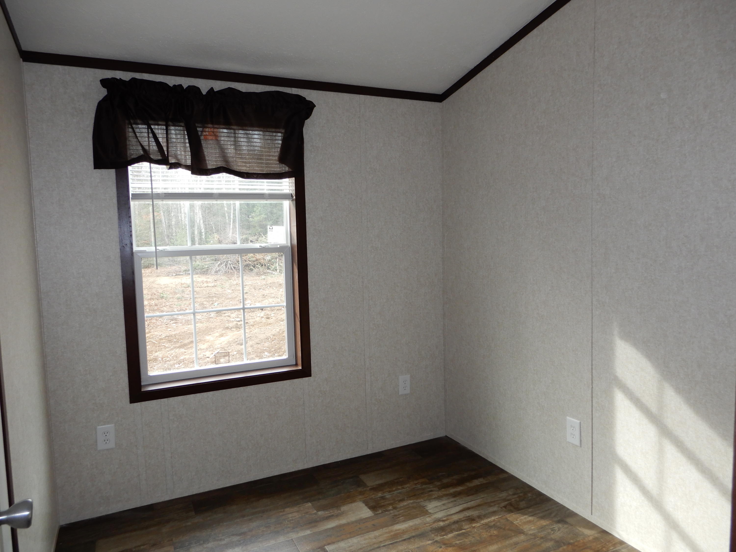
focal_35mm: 24
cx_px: 368
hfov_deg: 71.6
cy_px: 276
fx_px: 510
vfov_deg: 56.8
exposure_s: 1/30
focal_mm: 4.3
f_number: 4
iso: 110
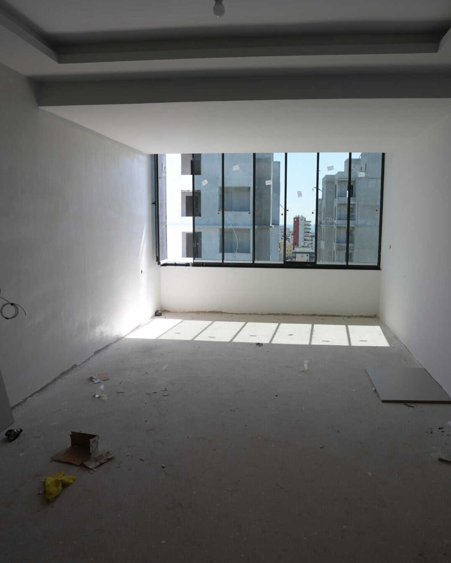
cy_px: 280
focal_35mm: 27
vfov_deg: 64.1
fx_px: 450
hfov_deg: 53.0
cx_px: 255
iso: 100
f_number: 4
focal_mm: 19
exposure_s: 1/160
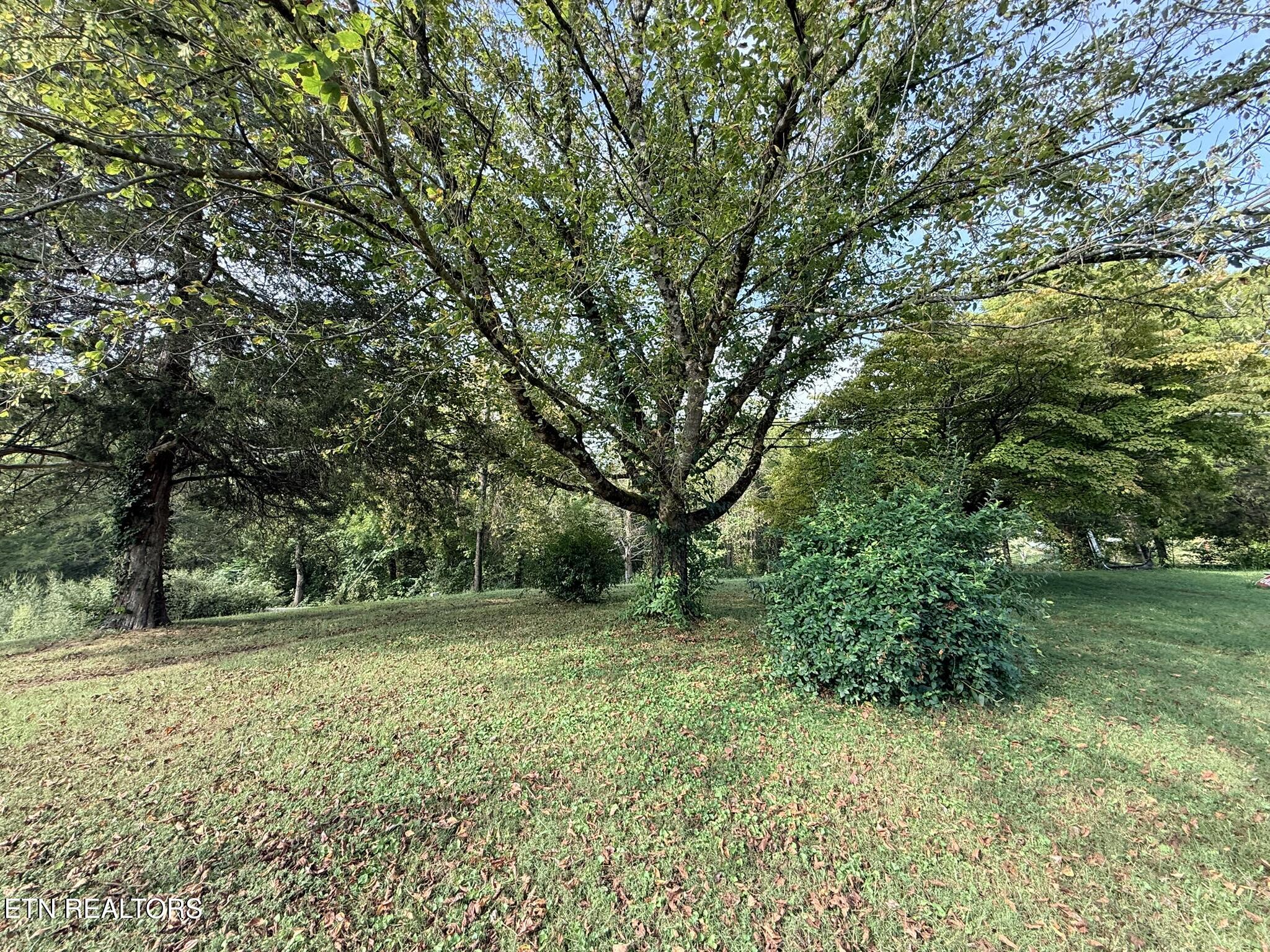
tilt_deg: +9.8
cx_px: 635
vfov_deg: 85.7
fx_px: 514
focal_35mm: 14
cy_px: 476
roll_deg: +0.2
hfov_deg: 102.1
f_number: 2.2
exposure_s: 1/433
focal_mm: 2.22
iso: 64
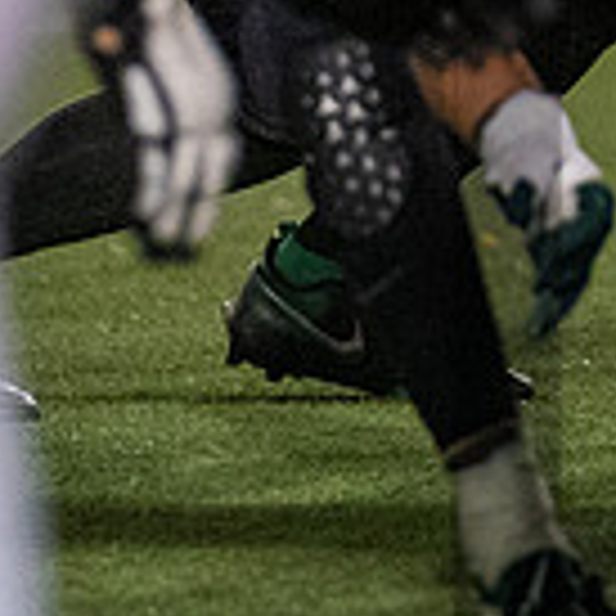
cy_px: -192
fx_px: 23173
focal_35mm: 1151
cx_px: 1102
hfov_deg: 1.5
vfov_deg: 1.5
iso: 6400
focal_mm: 187
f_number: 2.8
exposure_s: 1/800
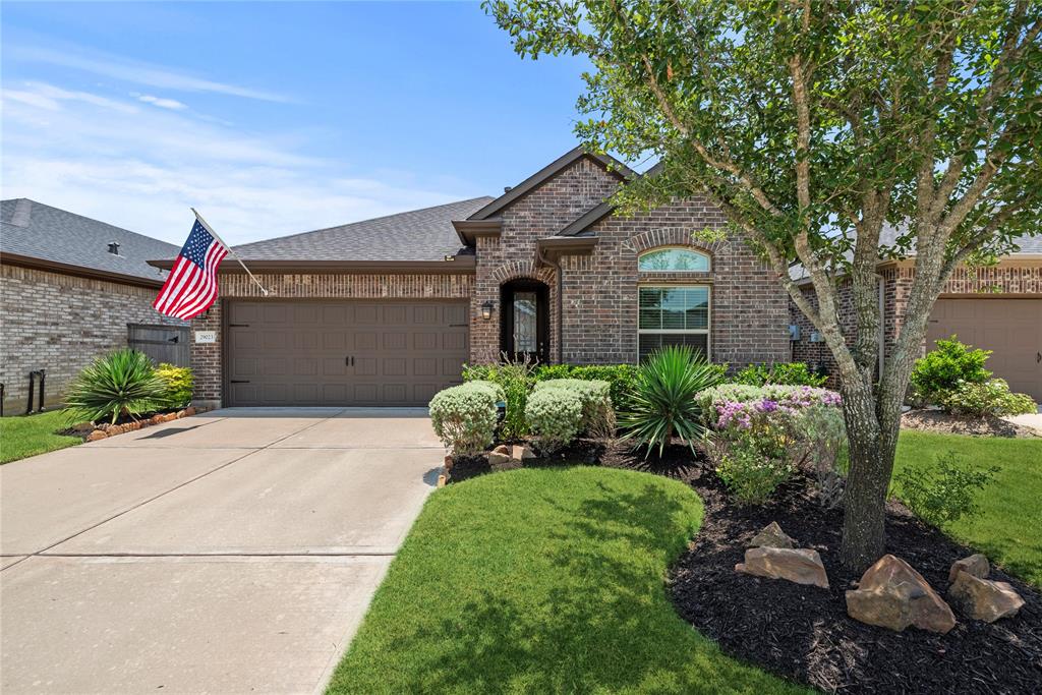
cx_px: 521
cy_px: 348
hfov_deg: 96.7
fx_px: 463
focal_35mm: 16
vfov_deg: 73.8
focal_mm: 16
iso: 100
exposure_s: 1/200
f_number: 8
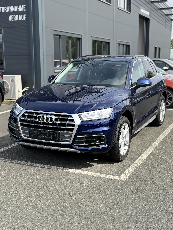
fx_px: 320
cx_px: 86
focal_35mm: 48
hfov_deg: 30.3
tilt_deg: -9.1
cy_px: 115
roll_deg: +0.6
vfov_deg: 39.7
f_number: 1.78
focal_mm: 6.76
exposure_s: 1/3378
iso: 80
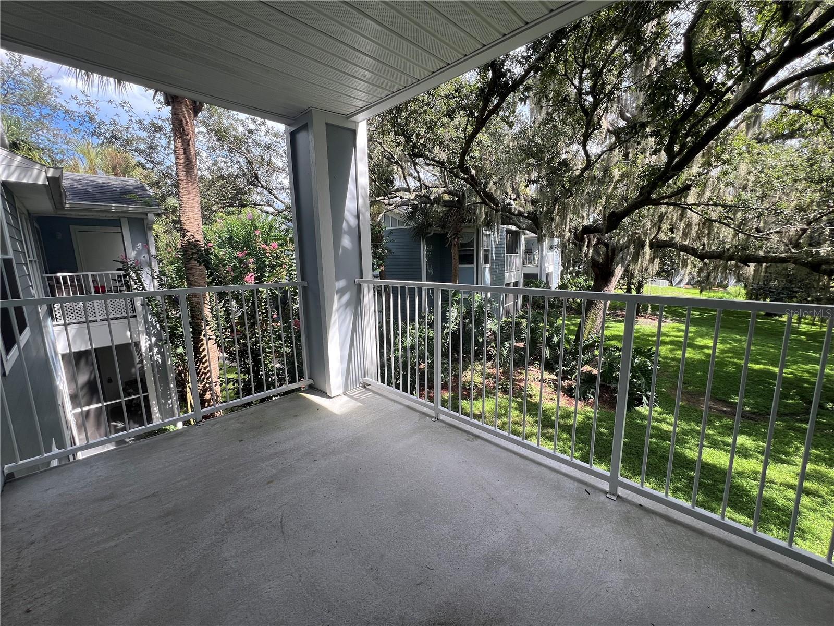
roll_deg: +1.3
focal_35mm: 13
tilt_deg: -9.5
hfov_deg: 106.2
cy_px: 313
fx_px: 313
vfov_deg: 89.9
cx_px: 417
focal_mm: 1.57
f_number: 1.8
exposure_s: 1/227
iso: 32
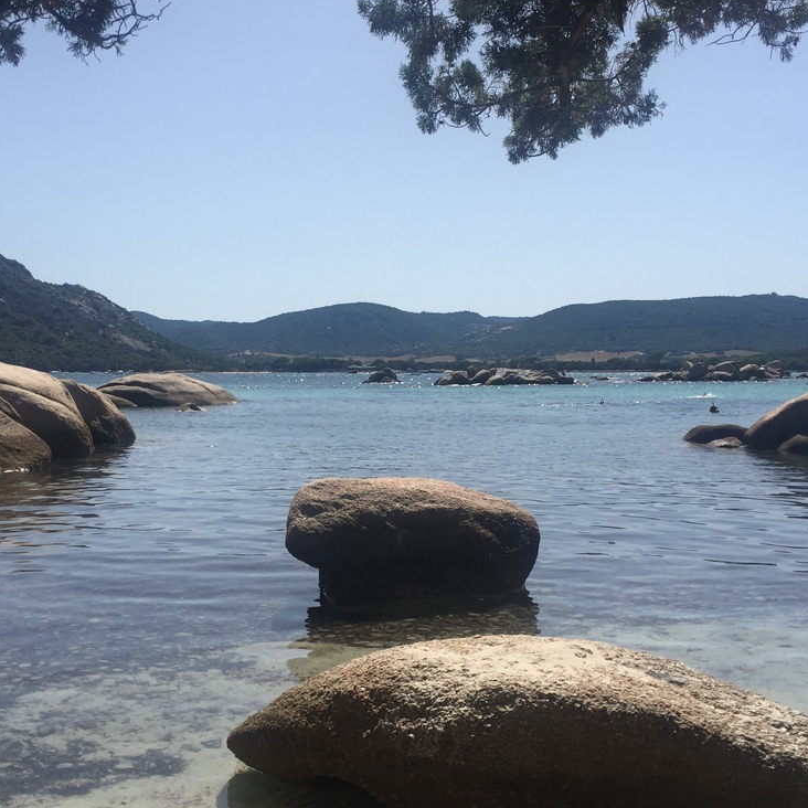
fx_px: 1109
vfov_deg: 40.0
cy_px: 379
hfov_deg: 40.0
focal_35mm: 42
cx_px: 360
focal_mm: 4.15
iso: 32
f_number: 2.2
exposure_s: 1/3300
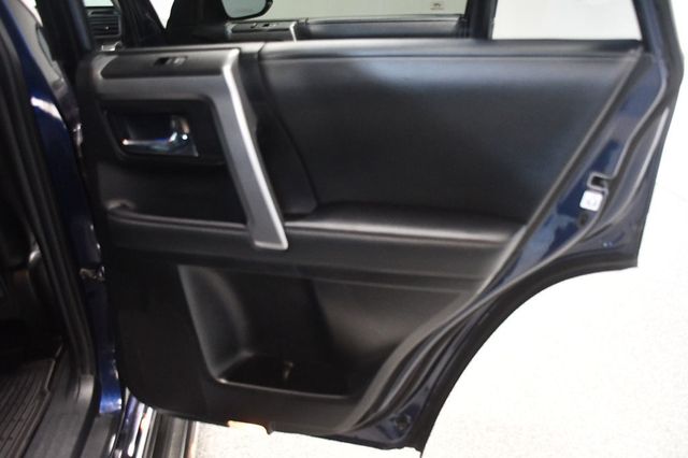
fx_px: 573
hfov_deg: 62.0
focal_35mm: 30
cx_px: 344
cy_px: 229
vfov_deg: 43.6
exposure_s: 1/60
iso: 6400
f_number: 3.5
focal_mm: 20
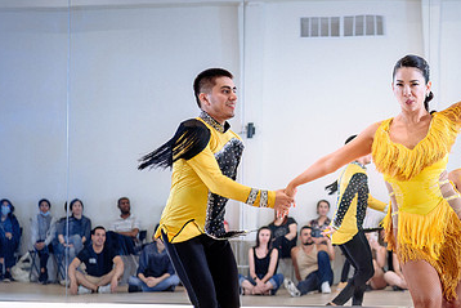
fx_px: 1179
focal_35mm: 92
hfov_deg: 22.0
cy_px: 195
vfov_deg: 14.9
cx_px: 310
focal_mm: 55
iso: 1600
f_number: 2.8
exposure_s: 1/250
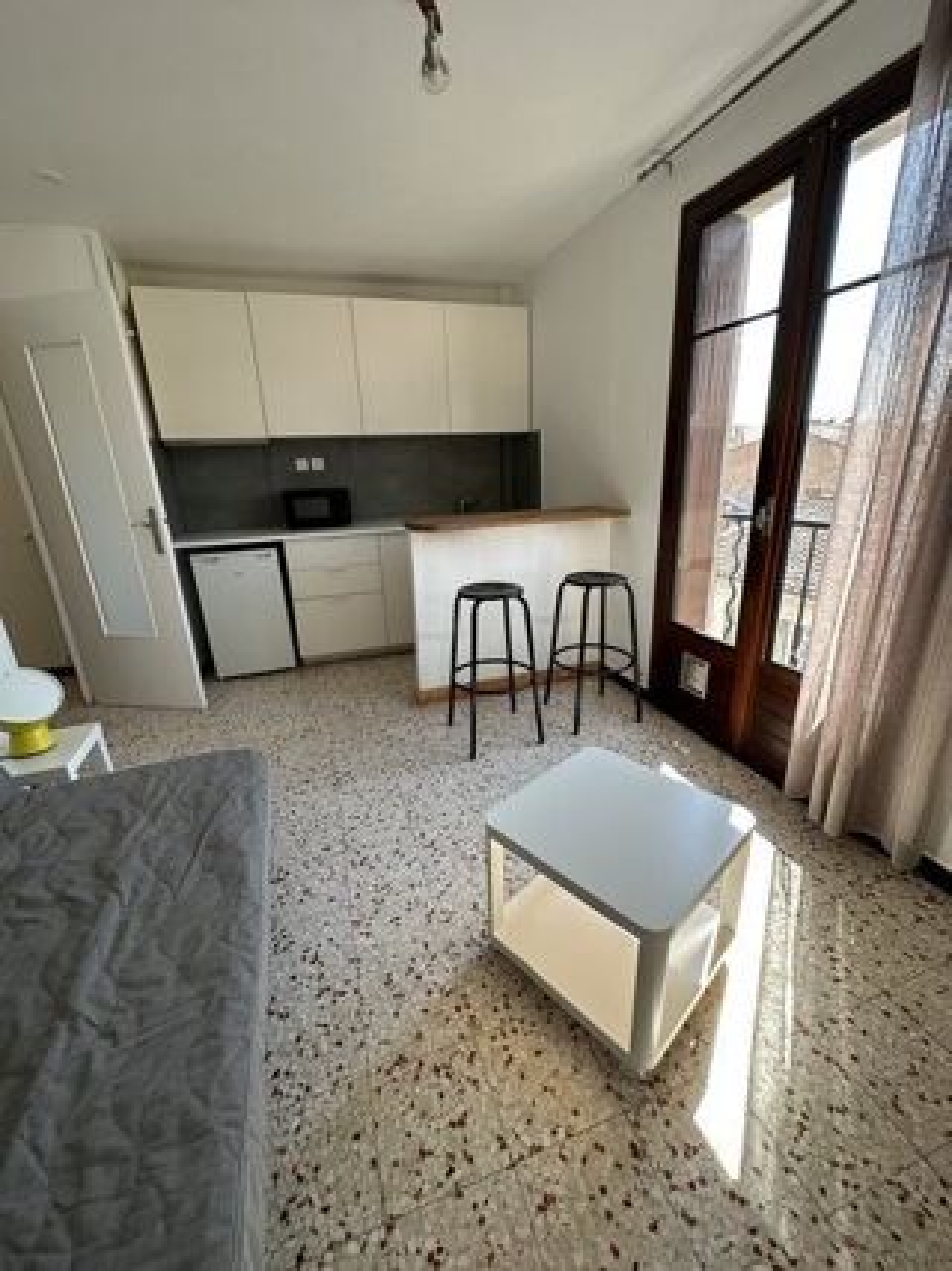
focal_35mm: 14
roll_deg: +2.7
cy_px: 636
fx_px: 514
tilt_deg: -18.9
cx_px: 476
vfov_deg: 102.1
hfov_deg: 85.6
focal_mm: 2.22
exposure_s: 1/113
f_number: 2.2
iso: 40
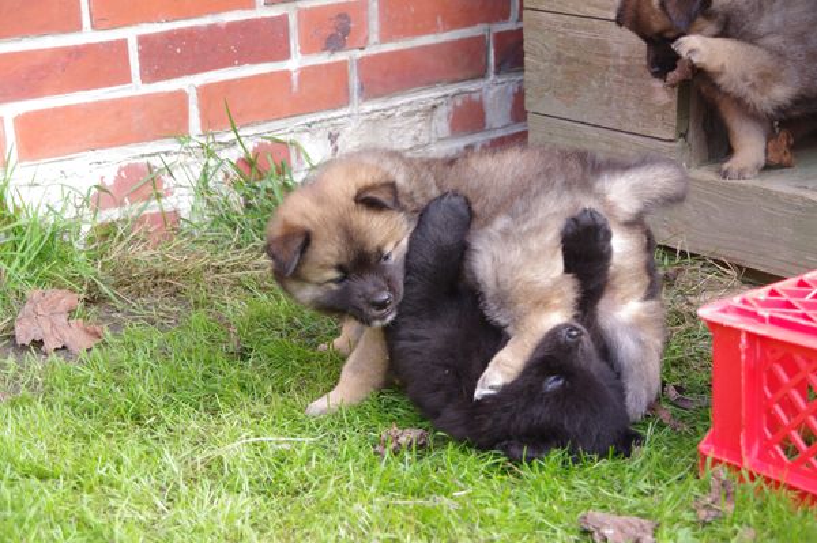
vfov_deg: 17.2
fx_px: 1791
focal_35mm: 79
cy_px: 272
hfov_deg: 25.7
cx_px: 408
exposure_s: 1/100
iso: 400
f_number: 4.5
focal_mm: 53
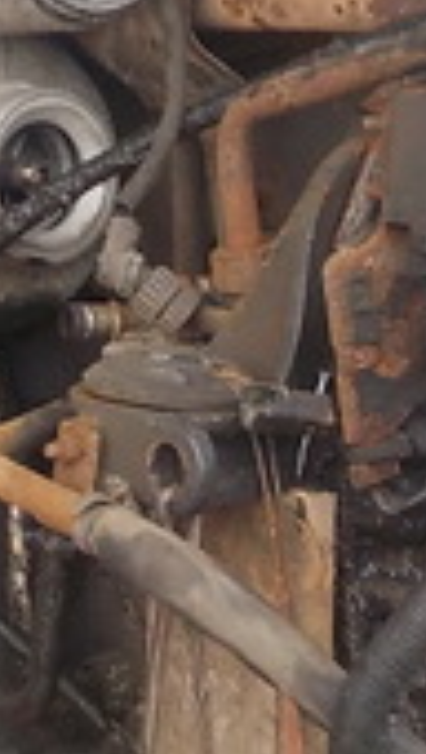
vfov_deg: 17.4
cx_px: 191
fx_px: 2463
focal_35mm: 123
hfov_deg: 9.9
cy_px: 377
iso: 220
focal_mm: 4.1
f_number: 3.3
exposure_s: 1/30
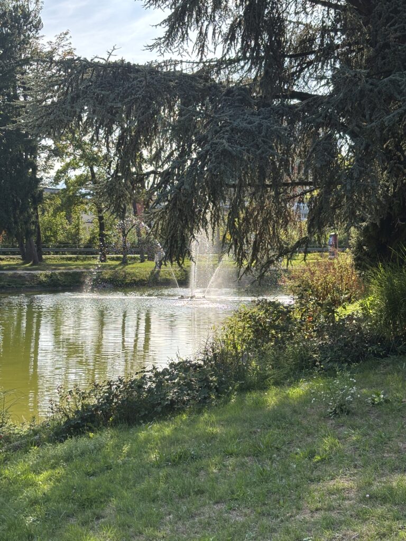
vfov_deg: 36.8
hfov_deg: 28.0
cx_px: 203
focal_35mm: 52
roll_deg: -0.6
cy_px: 270
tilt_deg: -2.6
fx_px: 813
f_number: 1.6
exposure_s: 1/894
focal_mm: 5.96
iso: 32
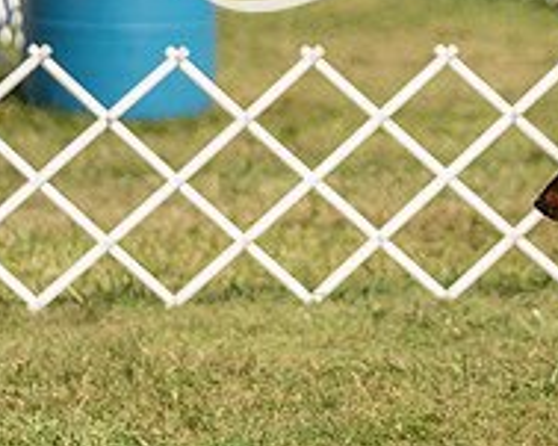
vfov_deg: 3.1
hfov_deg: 3.8
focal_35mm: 504
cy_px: 74
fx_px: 8319
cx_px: 669
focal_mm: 150
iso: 200
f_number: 2.8
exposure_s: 1/3200
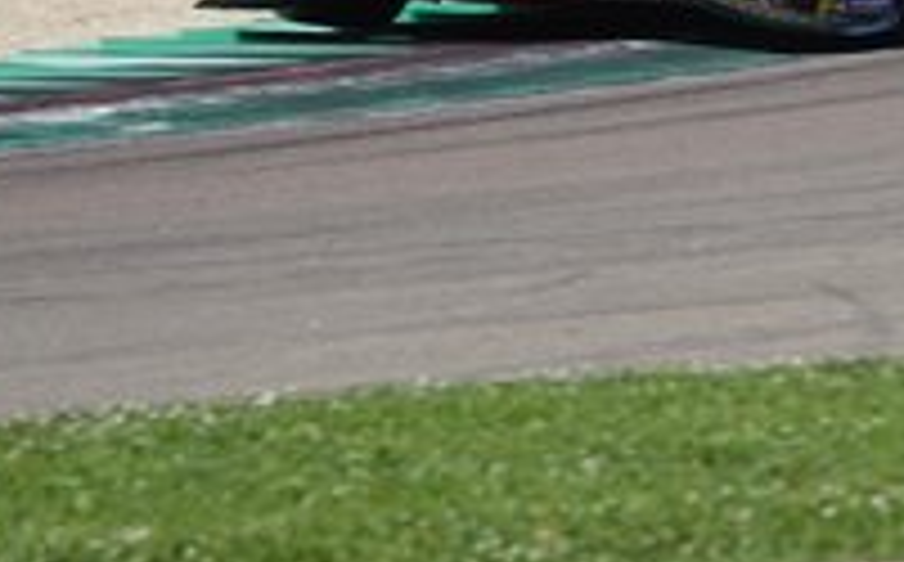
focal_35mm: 802
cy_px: -22
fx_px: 19731
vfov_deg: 1.6
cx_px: 877
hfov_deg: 2.6
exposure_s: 1/800
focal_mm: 128.59
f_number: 4.5
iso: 100
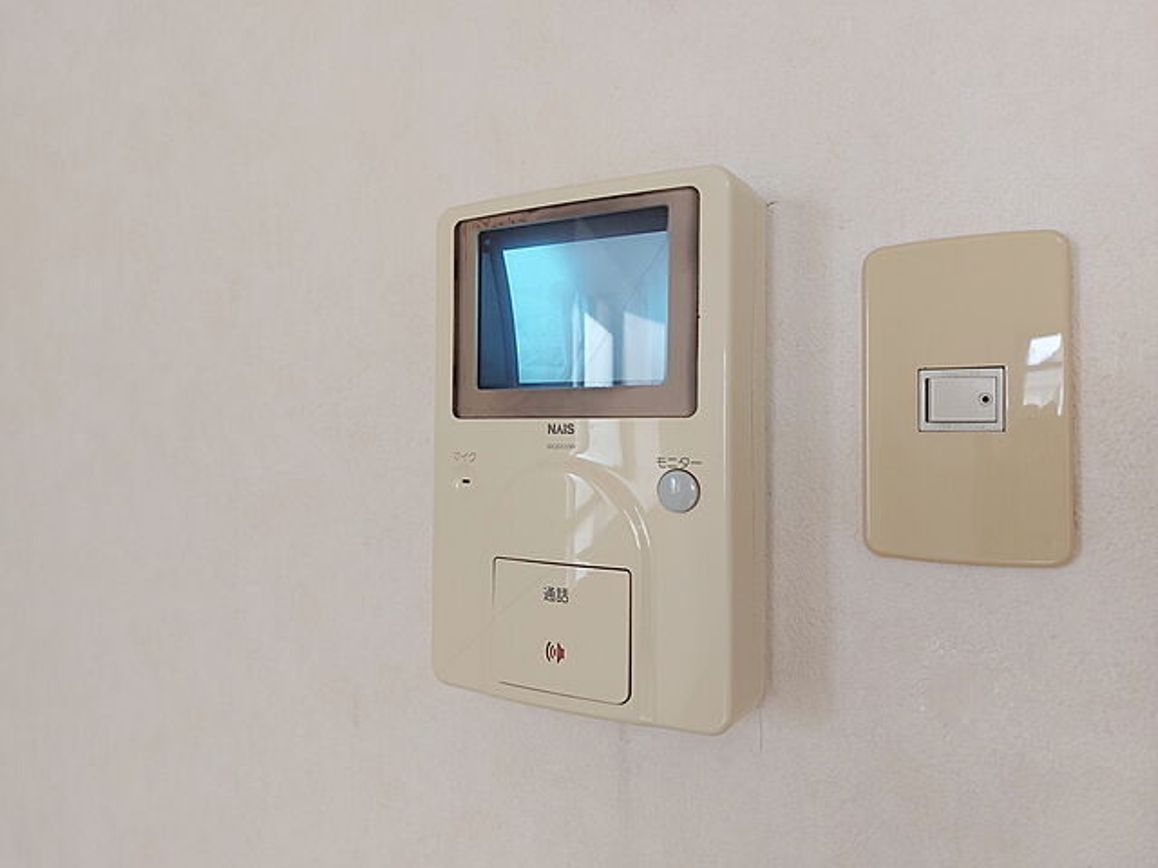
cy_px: 434
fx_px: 803
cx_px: 579
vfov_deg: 56.8
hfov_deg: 71.6
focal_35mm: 24
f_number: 1.8
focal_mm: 5.23
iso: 32
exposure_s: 1/30
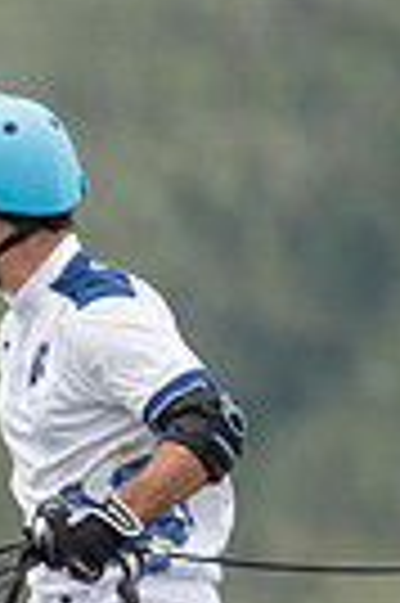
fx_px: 58296
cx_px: -1664
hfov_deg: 0.4
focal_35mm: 3489
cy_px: 1256
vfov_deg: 0.6
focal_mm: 500
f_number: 4.5
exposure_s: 1/1000
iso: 400
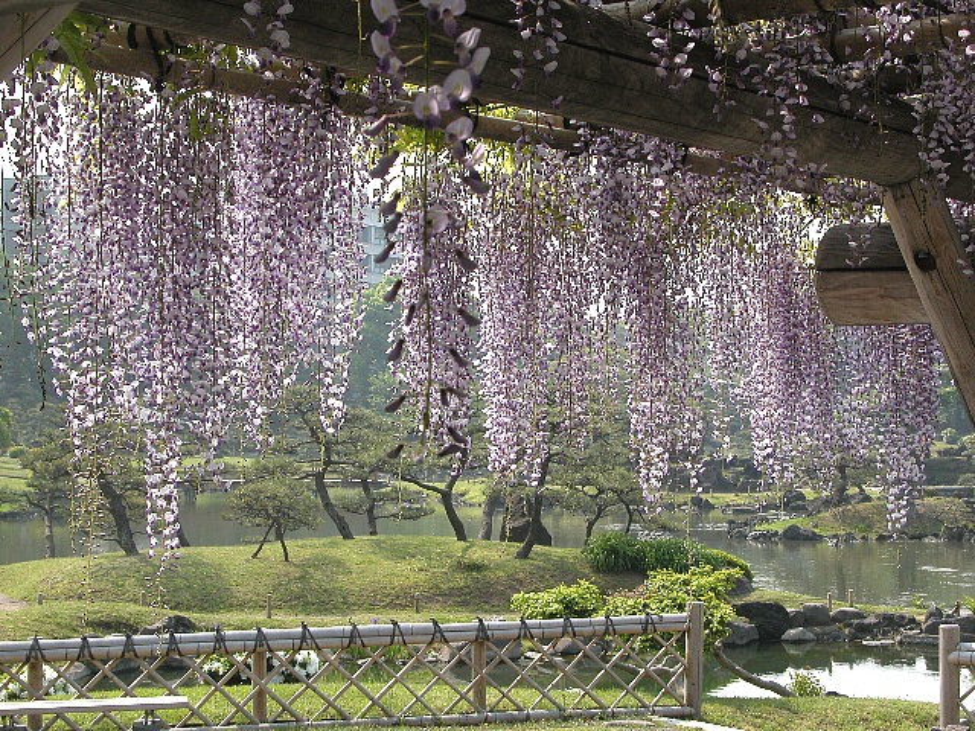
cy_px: 366
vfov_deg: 21.0
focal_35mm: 70
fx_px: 1972
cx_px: 488
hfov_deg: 27.8
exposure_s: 1/180
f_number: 7.4
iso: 100
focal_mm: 17.8
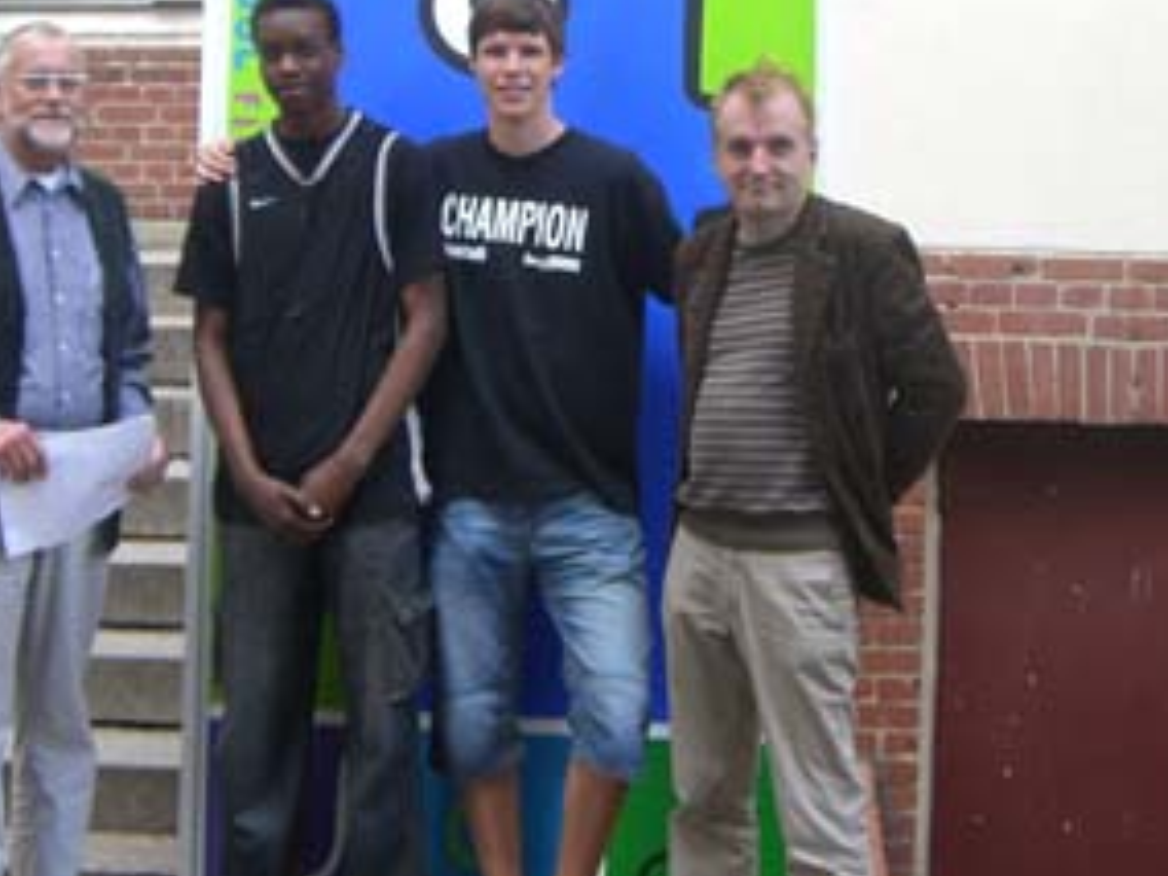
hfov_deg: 29.0
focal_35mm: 67
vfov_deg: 21.8
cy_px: 265
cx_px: 539
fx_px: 2261
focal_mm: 6.2
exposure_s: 1/125
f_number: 2.7
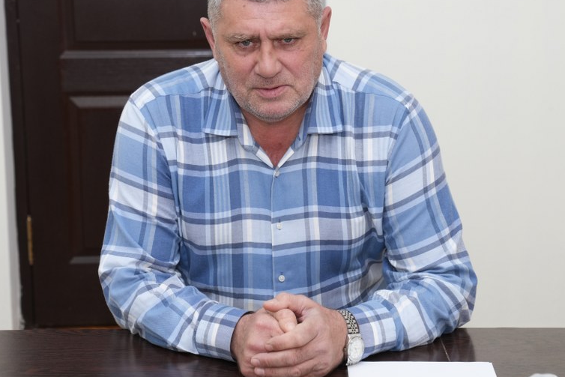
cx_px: 272
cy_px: 149
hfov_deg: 22.4
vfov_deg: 15.0
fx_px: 1428
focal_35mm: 91
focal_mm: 67
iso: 800
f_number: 5
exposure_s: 1/200
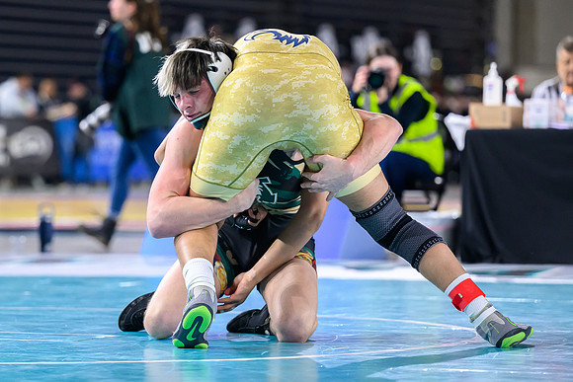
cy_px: 198
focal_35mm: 196
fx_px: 3125
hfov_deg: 10.5
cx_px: 189
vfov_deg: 7.0
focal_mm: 130
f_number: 2.8
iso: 3200
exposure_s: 1/800
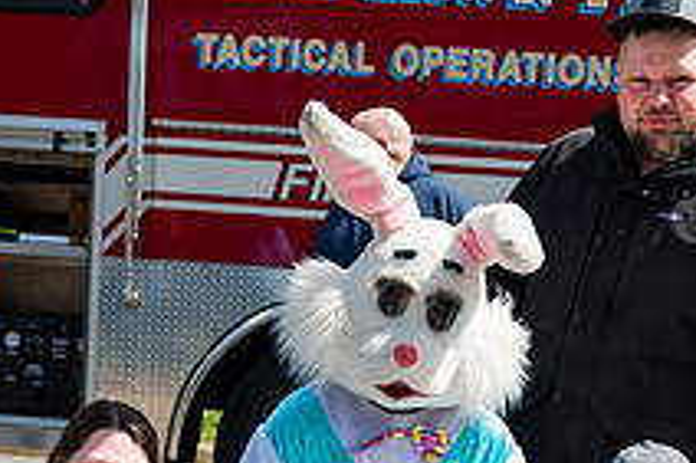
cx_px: 387
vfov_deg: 18.6
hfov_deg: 28.5
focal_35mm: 71
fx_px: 1372
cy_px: 470
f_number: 4
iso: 200
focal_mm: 26
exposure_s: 1/3200
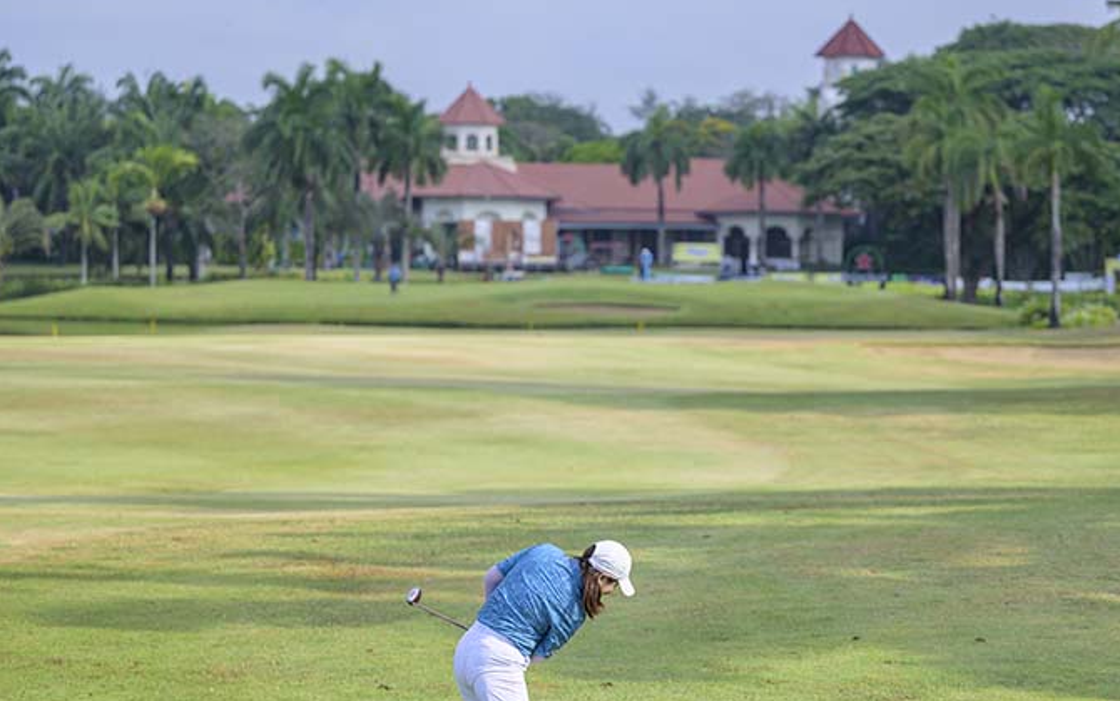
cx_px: 707
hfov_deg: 14.3
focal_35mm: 146
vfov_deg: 9.0
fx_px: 4457
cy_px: 442
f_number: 2.8
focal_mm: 100
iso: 180
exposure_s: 1/3200
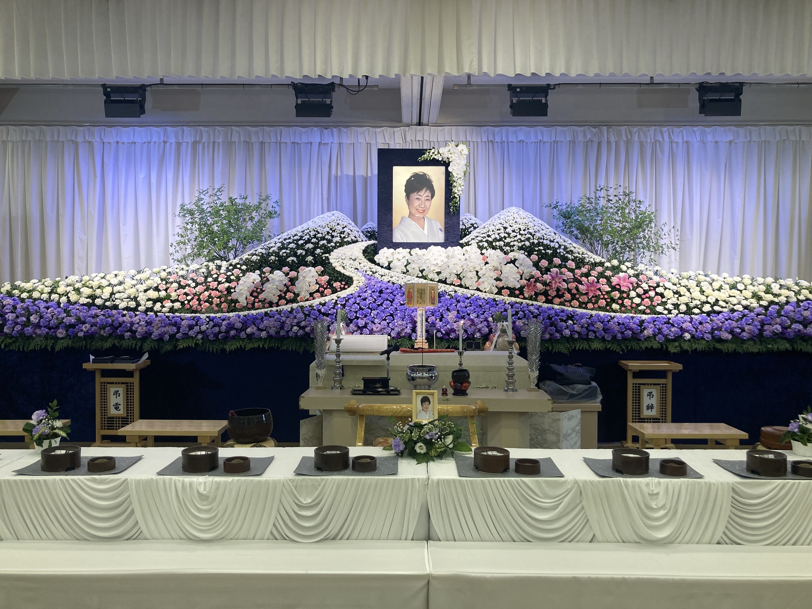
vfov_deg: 49.7
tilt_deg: -1.5
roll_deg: -0.5
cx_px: 406
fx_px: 657
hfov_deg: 63.4
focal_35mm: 28
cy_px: 304
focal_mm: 3.99
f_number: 1.8
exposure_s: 1/100
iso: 64
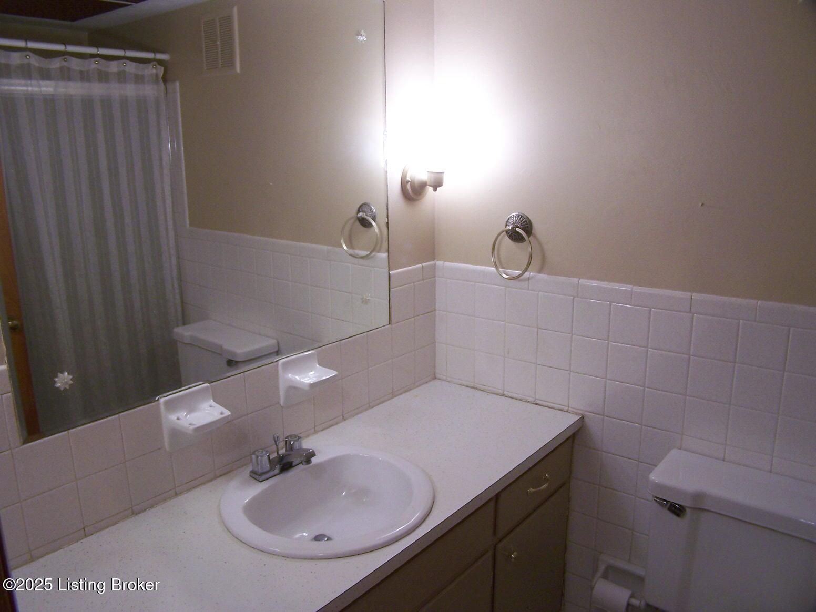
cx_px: 408
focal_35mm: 38
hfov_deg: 49.0
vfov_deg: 37.7
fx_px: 896
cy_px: 306
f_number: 2.8
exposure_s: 1/30
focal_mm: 6.3
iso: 100
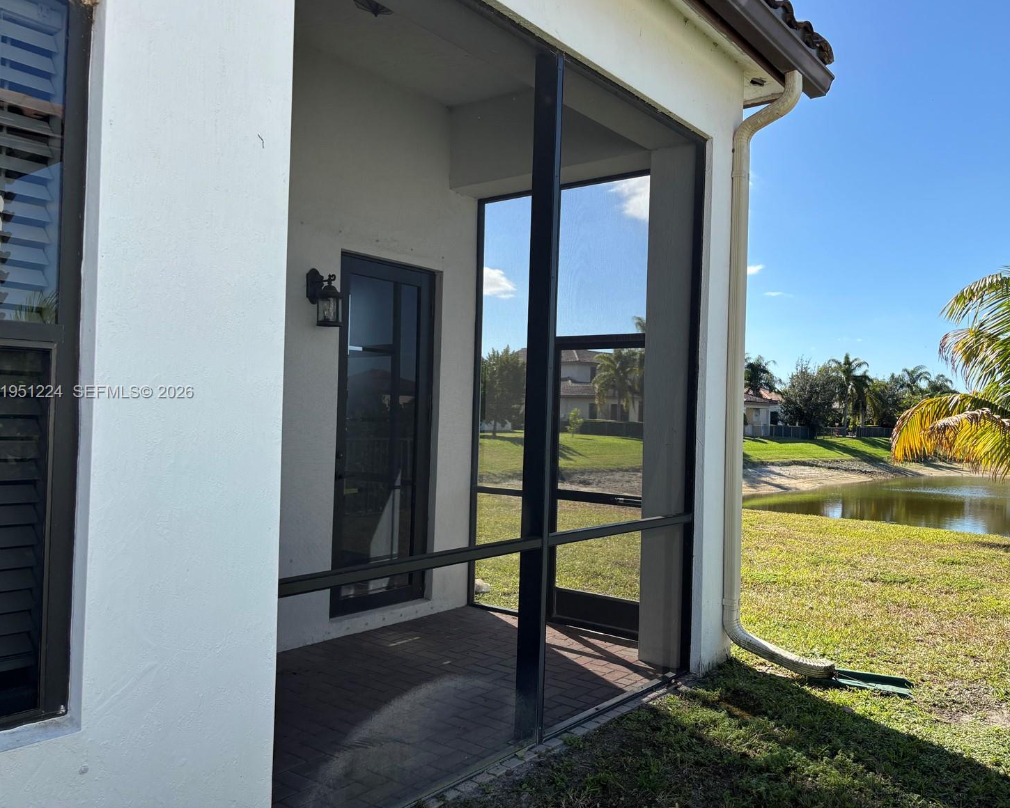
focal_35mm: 28
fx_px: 837
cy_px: 393
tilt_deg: +2.2
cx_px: 534
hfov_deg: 62.2
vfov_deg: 51.5
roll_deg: -0.8
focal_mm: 5.96
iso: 50
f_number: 1.6
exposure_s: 1/1783
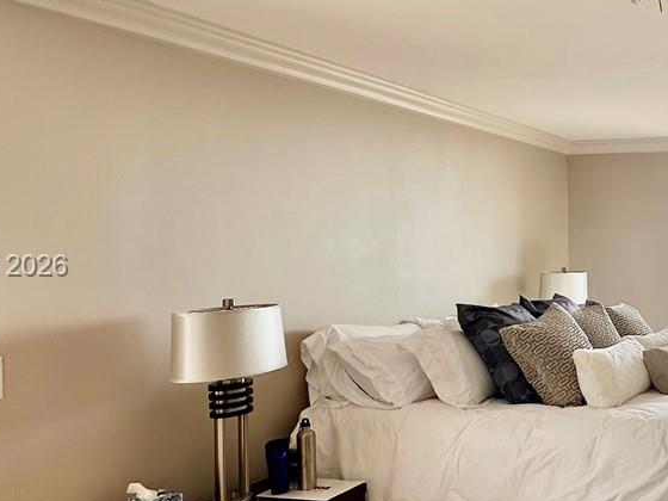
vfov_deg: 35.9
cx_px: 650
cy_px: 267
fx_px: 772
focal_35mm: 40
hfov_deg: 41.4
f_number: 2.2
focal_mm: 2.22
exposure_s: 1/172
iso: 40
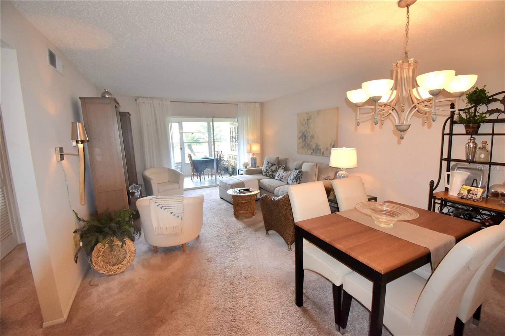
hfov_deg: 100.4
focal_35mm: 15
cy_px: 168
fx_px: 210
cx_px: 252
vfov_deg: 77.3
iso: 800
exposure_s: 1/125
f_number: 5.6
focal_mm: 10
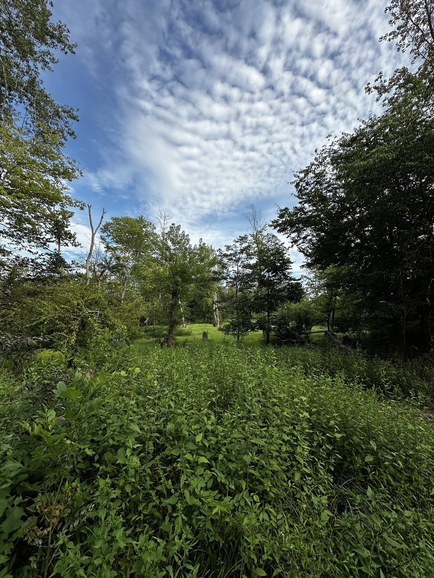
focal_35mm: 14
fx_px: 234
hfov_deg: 85.7
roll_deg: +0.6
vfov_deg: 102.1
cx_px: 217
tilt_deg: +6.7
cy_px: 289
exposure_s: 1/1195
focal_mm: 2.22
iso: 40
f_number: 2.2
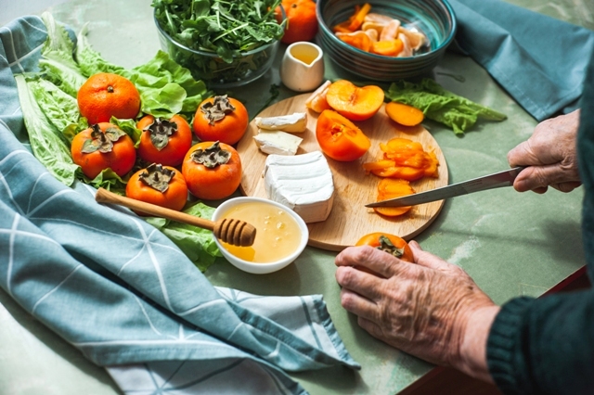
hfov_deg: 39.6
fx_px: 825
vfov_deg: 27.0
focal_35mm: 50
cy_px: 198
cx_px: 297
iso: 500
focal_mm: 50
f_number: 3.2
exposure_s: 1/100
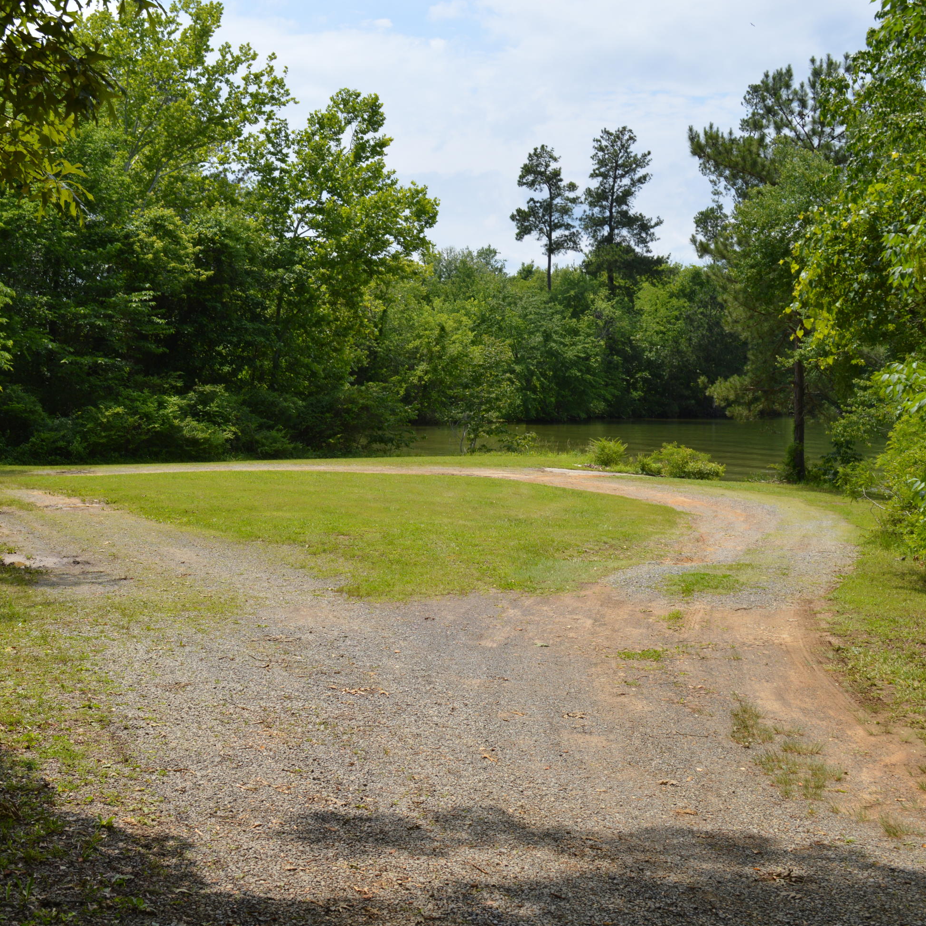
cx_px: 409
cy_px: 473
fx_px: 1422
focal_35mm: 47
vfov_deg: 36.1
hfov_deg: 36.0
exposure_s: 1/250
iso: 100
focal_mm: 24
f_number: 8
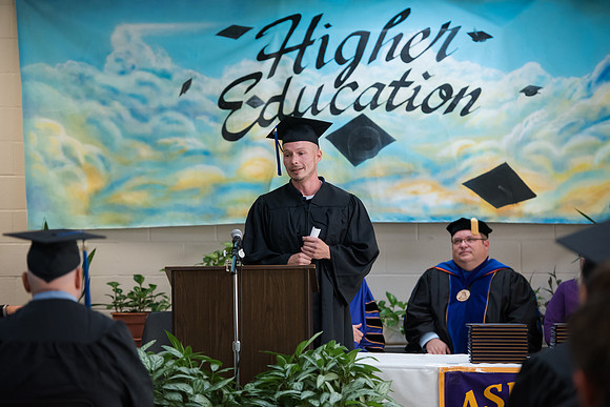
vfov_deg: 9.8
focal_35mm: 140
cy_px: 204
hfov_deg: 14.7
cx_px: 305
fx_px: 2373
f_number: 3.5
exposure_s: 1/200
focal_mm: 140
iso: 3200
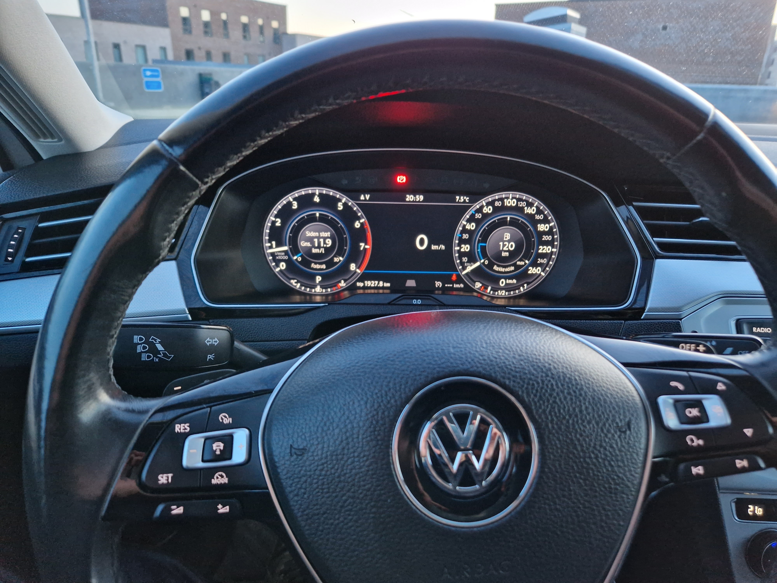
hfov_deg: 73.9
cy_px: 292
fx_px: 516
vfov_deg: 58.9
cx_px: 388
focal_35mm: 23
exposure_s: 1/24
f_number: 1.8
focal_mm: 5.4
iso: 640
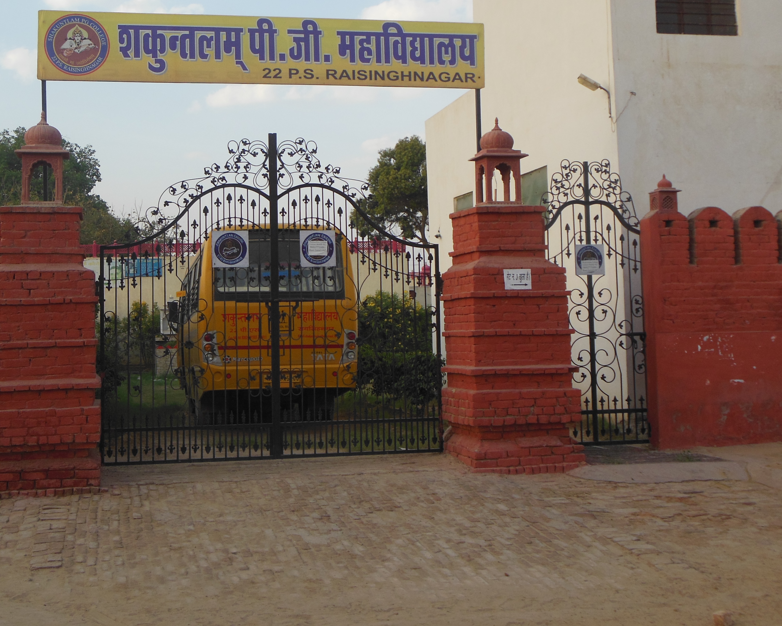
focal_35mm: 50
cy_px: 232
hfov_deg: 37.3
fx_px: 1157
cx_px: 336
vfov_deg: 30.1
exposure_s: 1/320
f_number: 3.6
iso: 125
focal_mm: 6.8
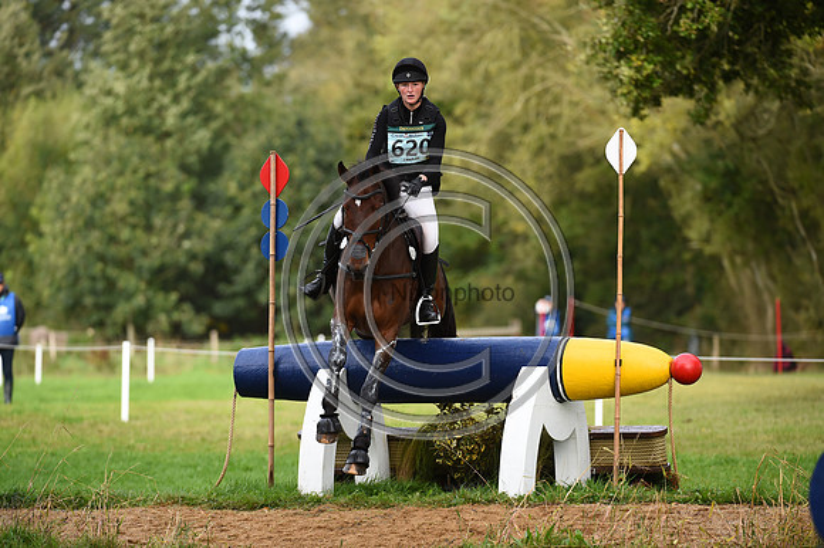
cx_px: 412
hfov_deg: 6.9
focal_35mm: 300
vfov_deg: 4.6
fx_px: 6862
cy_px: 274
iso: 900
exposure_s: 1/1250
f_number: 5
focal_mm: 300
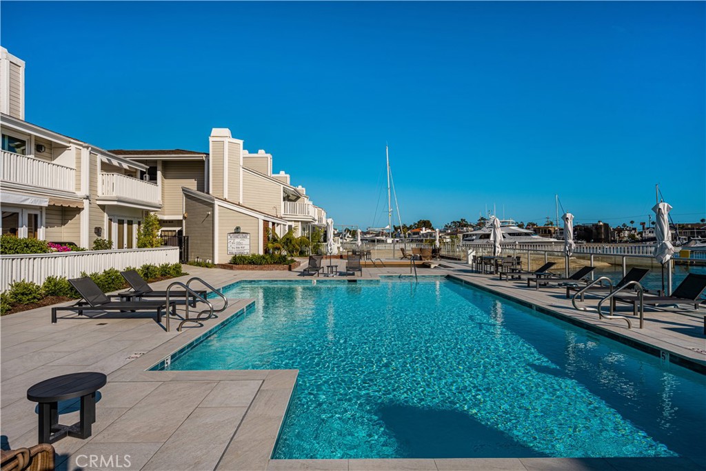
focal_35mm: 18
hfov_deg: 88.4
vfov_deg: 66.0
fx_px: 363
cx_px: 353
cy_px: 236
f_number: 10
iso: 100
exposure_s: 1/400
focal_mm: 18.5
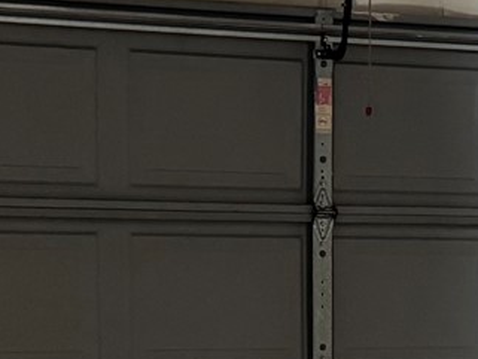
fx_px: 2114
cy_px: 381
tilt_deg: -3.1
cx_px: 546
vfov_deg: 9.6
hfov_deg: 12.6
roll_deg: -0.8
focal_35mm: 153
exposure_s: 1/40
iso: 800
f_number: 1.78
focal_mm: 6.76
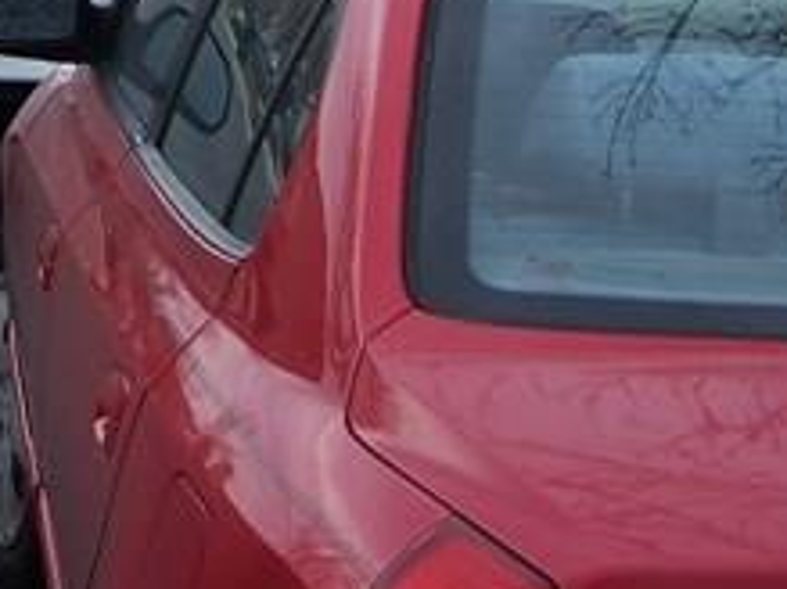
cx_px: -428
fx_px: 3931
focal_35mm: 173
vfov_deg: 8.3
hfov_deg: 11.0
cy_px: -427
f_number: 2.8
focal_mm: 7.8
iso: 64
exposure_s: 1/125
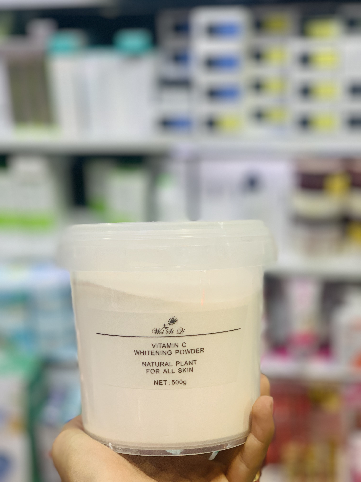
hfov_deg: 28.0
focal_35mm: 52
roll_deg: +2.5
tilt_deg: -16.1
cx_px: 180
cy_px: 241
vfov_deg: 36.8
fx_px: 723
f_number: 2.4
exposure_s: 1/100
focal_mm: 6
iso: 64
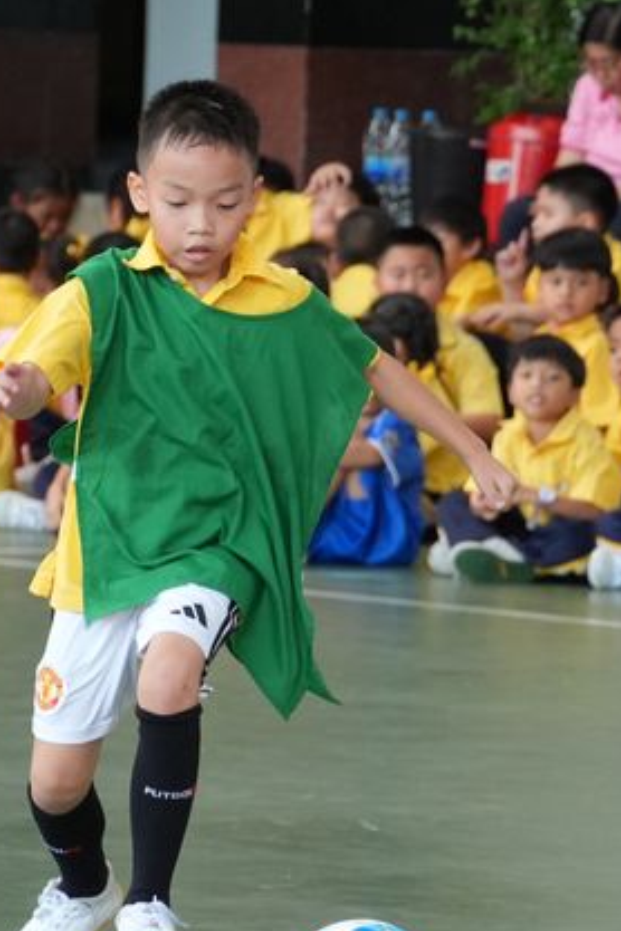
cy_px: 700
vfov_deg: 4.8
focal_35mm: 425
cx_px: 585
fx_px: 10996
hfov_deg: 3.2
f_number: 5.6
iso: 1600
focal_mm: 118
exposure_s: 1/500
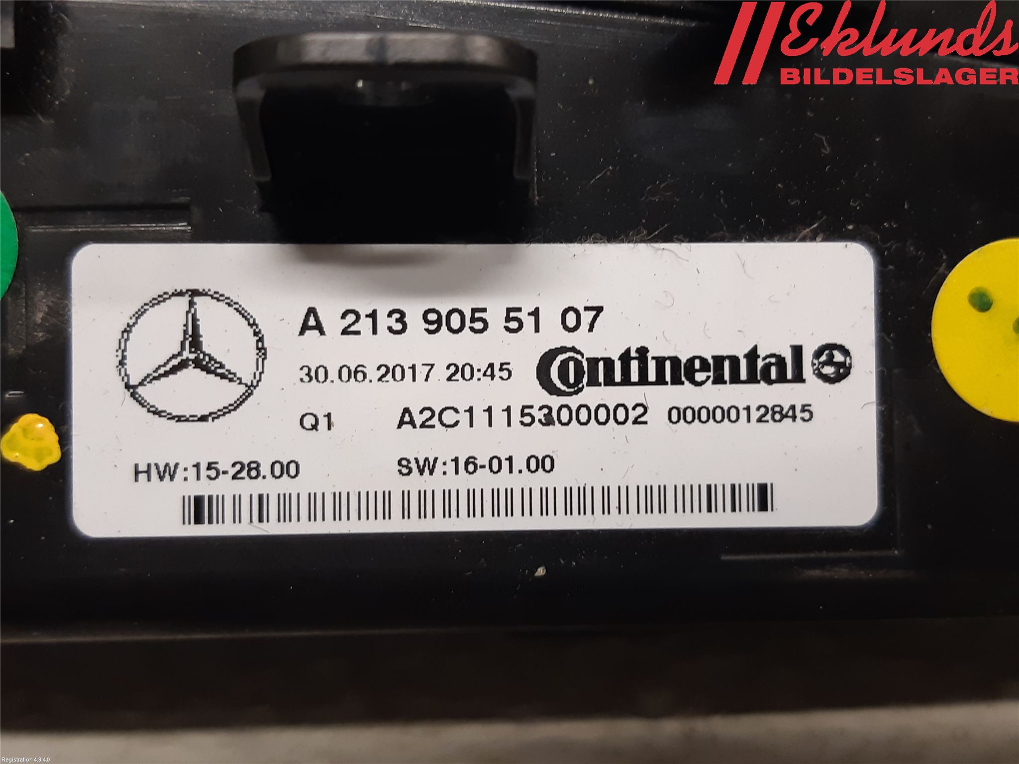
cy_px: 382
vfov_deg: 53.1
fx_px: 765
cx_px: 510
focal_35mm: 26
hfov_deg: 67.3
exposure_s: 1/50
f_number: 1.7
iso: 100
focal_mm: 3.93
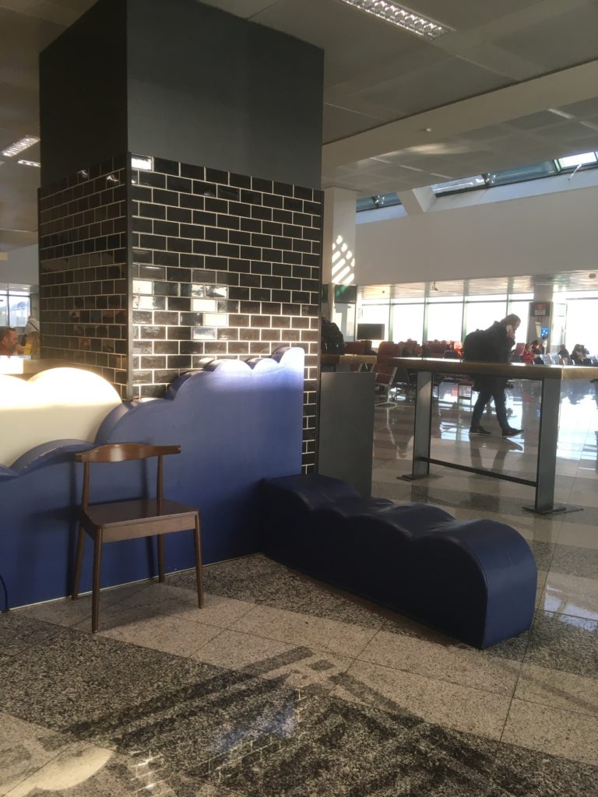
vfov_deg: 61.7
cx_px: 299
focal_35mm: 29
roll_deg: -1.2
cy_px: 398
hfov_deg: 48.2
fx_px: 668
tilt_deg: -7.8
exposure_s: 1/33
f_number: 2.2
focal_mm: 4.15
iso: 32
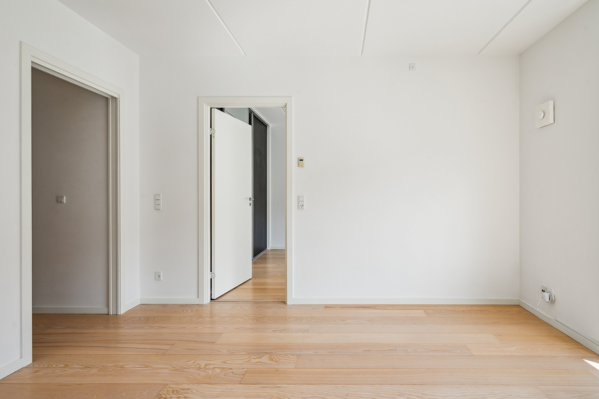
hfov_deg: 95.0
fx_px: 275
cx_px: 300
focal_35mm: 16
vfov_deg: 72.1
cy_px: 200
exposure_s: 1/250
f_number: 9
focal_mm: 16.5
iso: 640
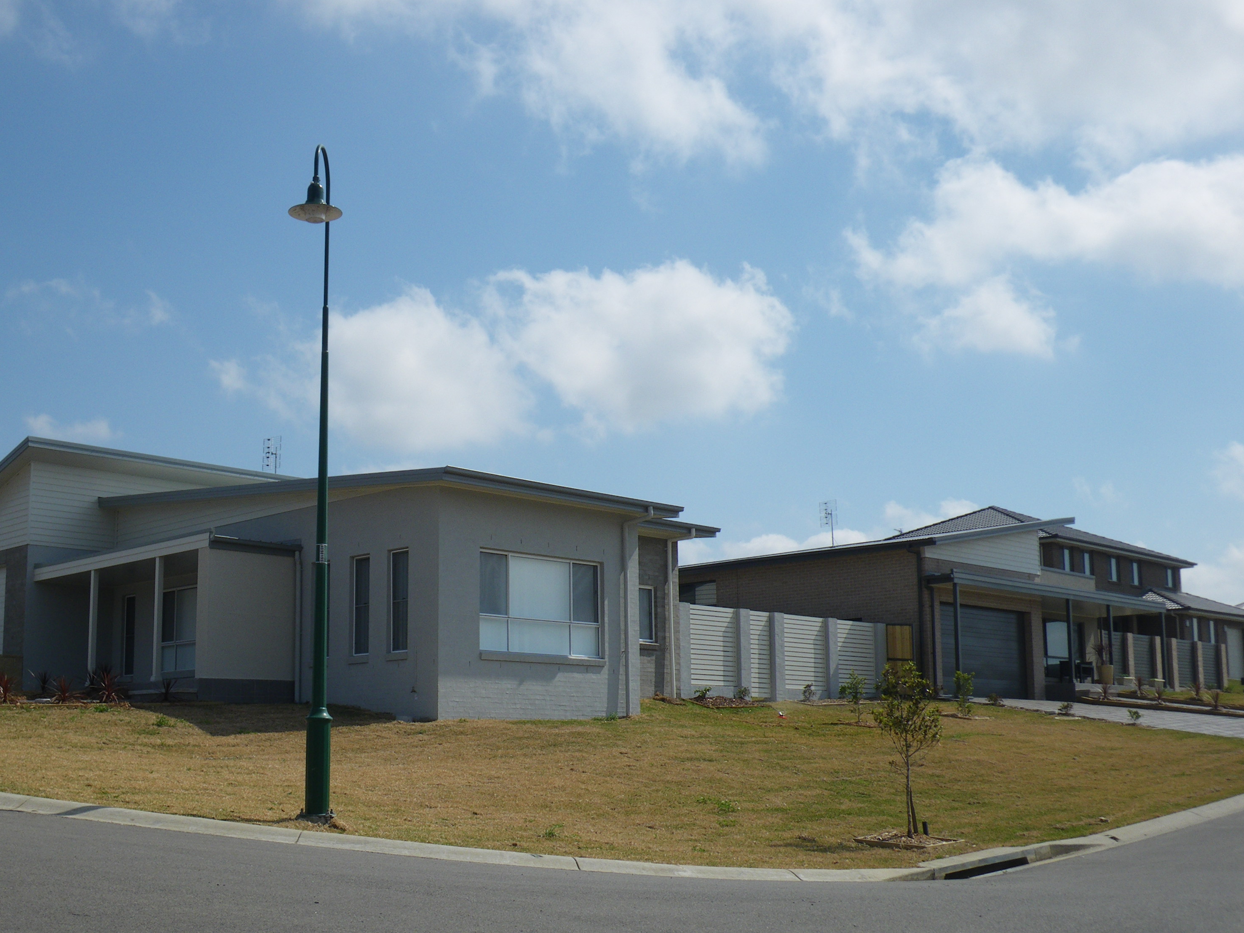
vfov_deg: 34.3
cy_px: 543
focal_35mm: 42
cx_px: 514
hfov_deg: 44.6
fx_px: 1509
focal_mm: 6.1
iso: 50
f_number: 4.6
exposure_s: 1/640
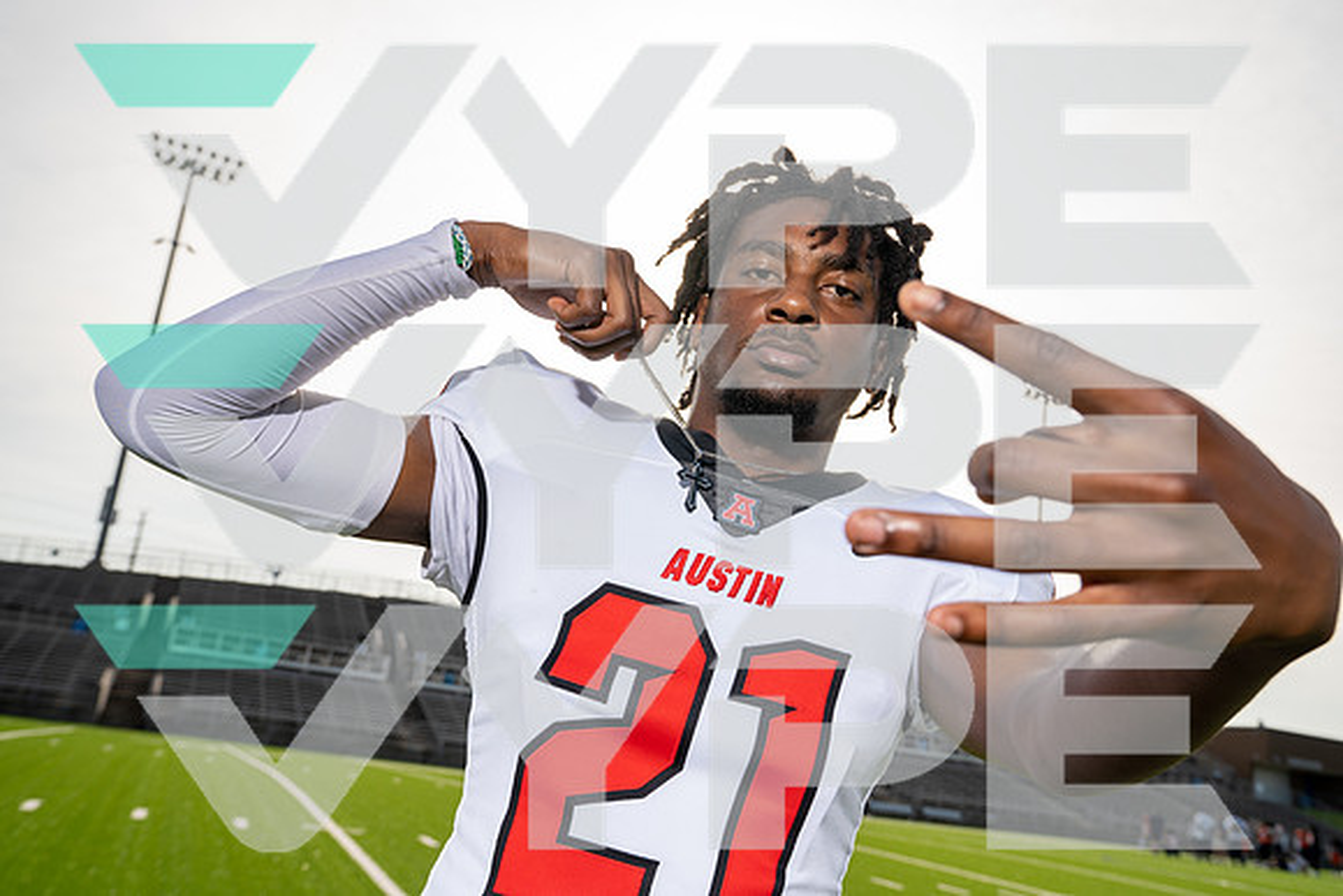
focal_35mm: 32
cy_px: 448
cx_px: 672
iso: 100
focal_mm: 32
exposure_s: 1/250
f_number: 6.3
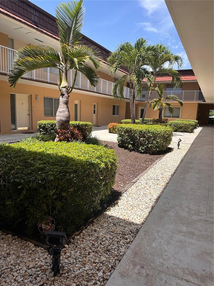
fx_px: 198
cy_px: 143
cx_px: 107
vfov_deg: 71.6
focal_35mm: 24
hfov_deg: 56.8
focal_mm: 6.86
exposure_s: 1/2110
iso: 80
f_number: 1.78
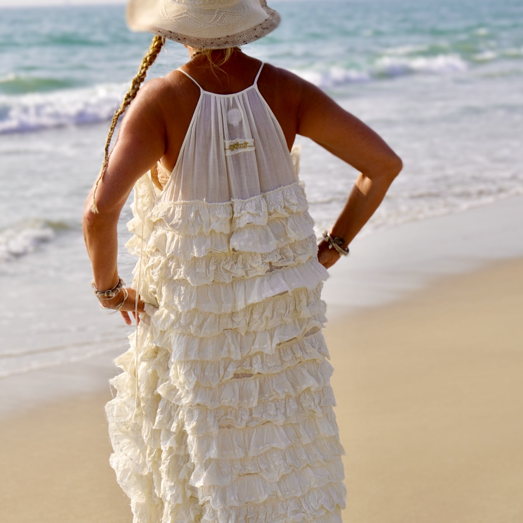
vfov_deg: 26.0
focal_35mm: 66
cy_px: 315
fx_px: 1128
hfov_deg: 26.1
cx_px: 260
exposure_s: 1/800
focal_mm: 34
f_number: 5.6
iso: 100
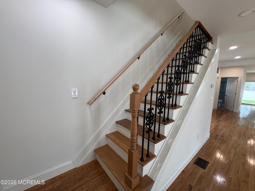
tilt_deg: -7.3
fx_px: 103
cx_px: 128
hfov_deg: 102.1
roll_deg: -1.7
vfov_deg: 85.7
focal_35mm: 14
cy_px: 96
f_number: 2.2
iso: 200
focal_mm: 2.22
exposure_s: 1/99
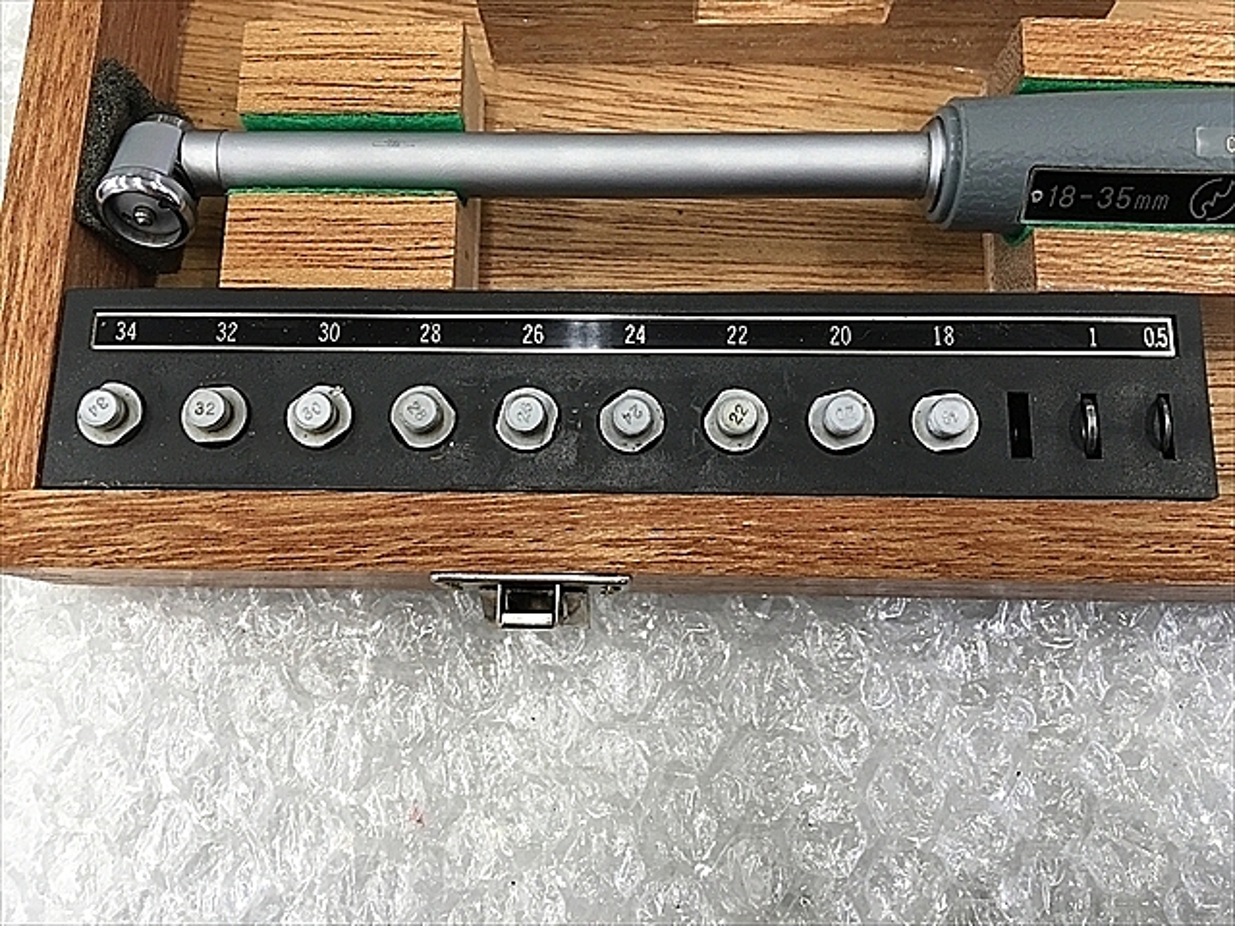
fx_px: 1035
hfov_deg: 61.7
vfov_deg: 48.2
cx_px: 618
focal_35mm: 29
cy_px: 463
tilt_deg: -80.0
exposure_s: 1/30
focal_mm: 4.15
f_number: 2.2
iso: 64
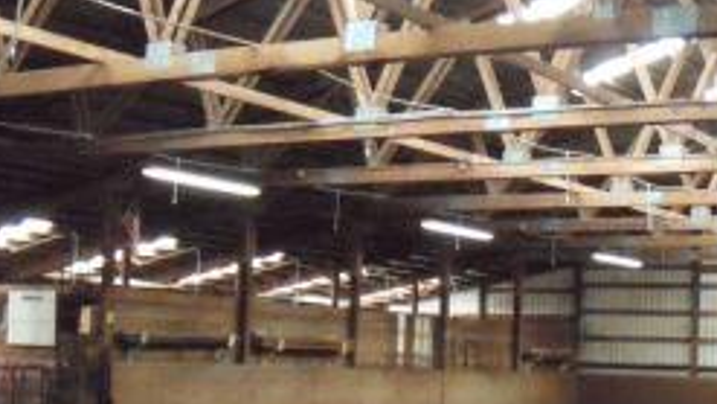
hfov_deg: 28.7
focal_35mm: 71
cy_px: 320
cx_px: 633
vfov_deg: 16.9
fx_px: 1350
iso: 1600
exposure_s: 1/100
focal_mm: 6.4
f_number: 3.6
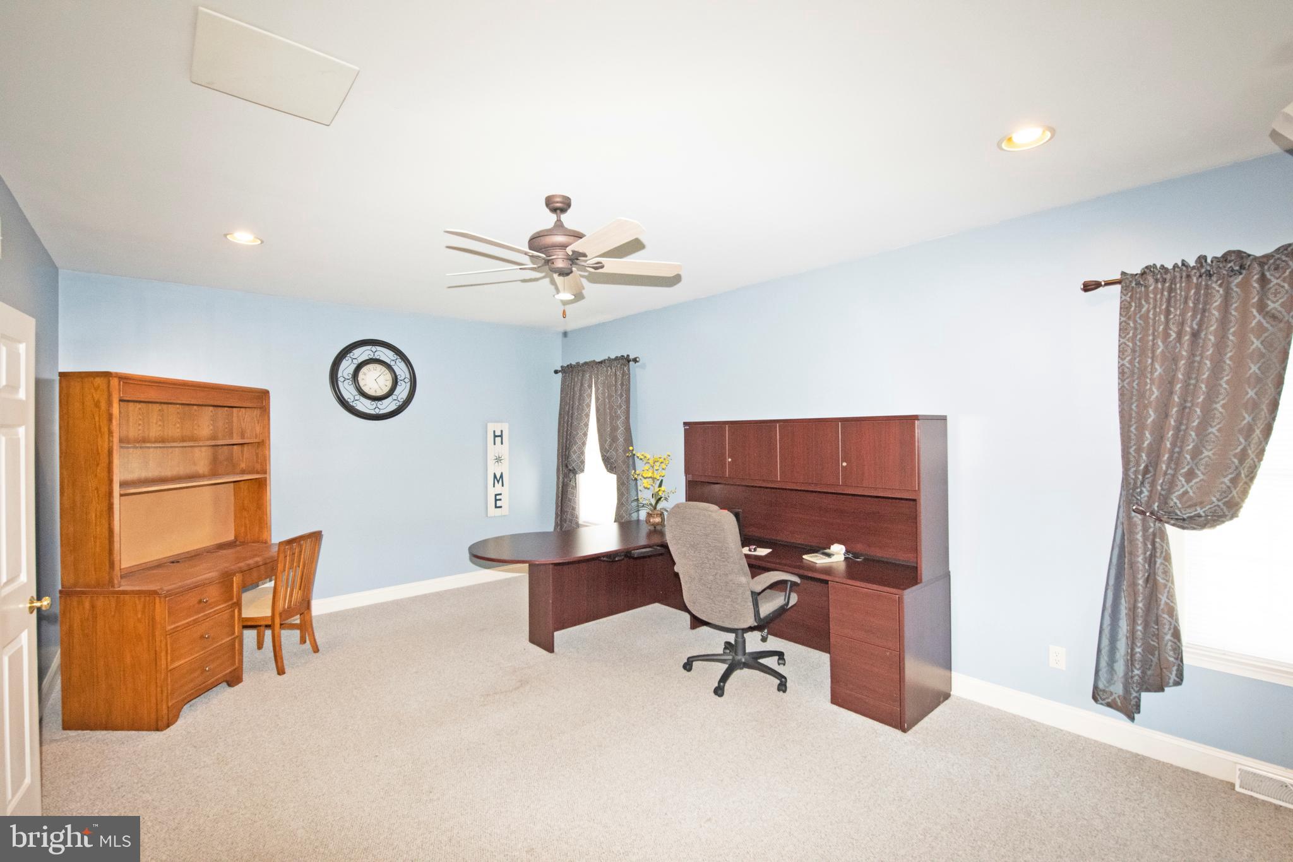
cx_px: 646
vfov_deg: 73.8
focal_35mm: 16
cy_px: 431
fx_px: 575
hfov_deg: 96.7
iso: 3200
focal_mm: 16
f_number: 10
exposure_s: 1/60
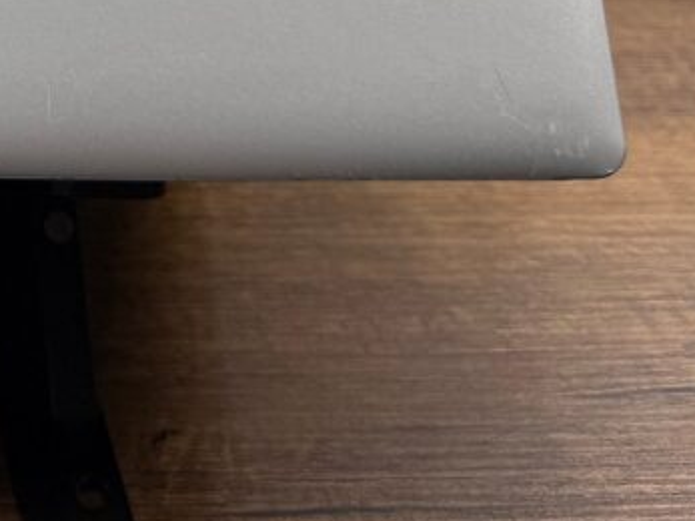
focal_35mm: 83
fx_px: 1666
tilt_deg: -26.5
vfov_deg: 16.2
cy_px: -265
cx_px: -324
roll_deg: -0.8
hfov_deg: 20.4
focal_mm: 6.76
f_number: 1.78
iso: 64
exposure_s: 1/100
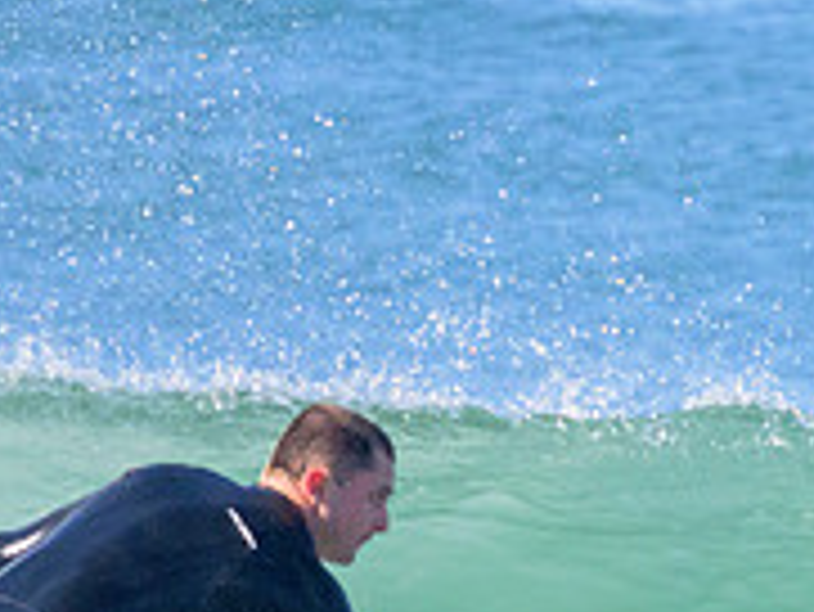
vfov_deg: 0.4
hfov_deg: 0.6
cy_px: 507
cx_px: 688
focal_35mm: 3373
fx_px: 79369
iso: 2000
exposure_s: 1/2000
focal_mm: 800
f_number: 11
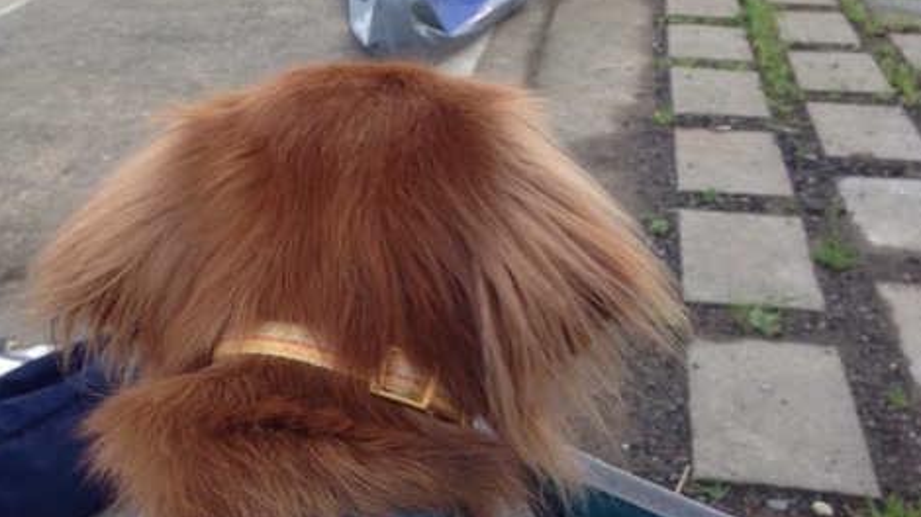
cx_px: 464
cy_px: 178
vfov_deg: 24.3
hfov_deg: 42.1
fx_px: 1196
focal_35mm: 49
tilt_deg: -22.2
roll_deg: -1.9
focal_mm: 4.12
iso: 50
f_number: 2.4
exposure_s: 1/120
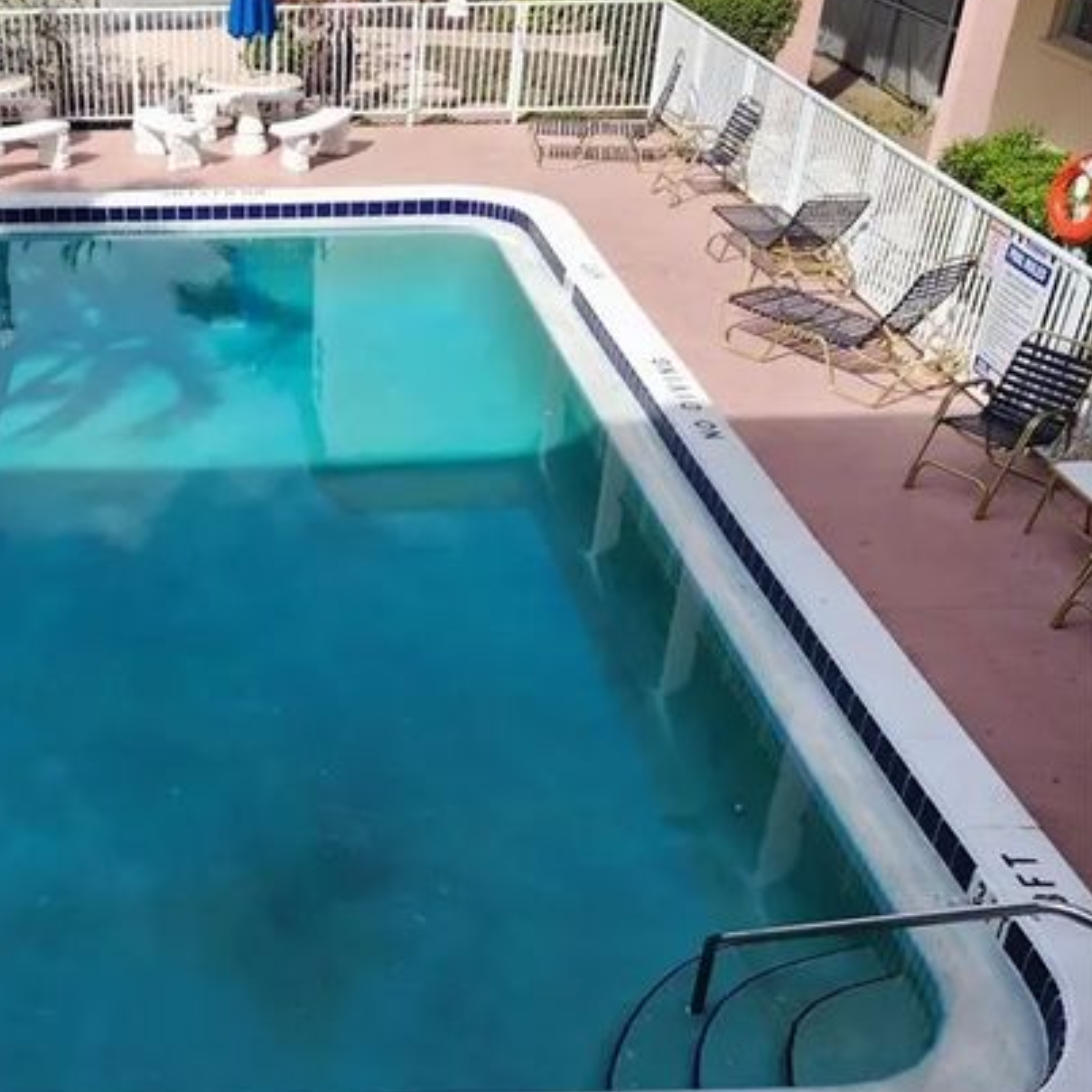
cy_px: 681
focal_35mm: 43
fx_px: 1535
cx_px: 230
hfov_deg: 37.8
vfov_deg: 38.9
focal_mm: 6.4
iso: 12
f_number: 1.8
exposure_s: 1/866
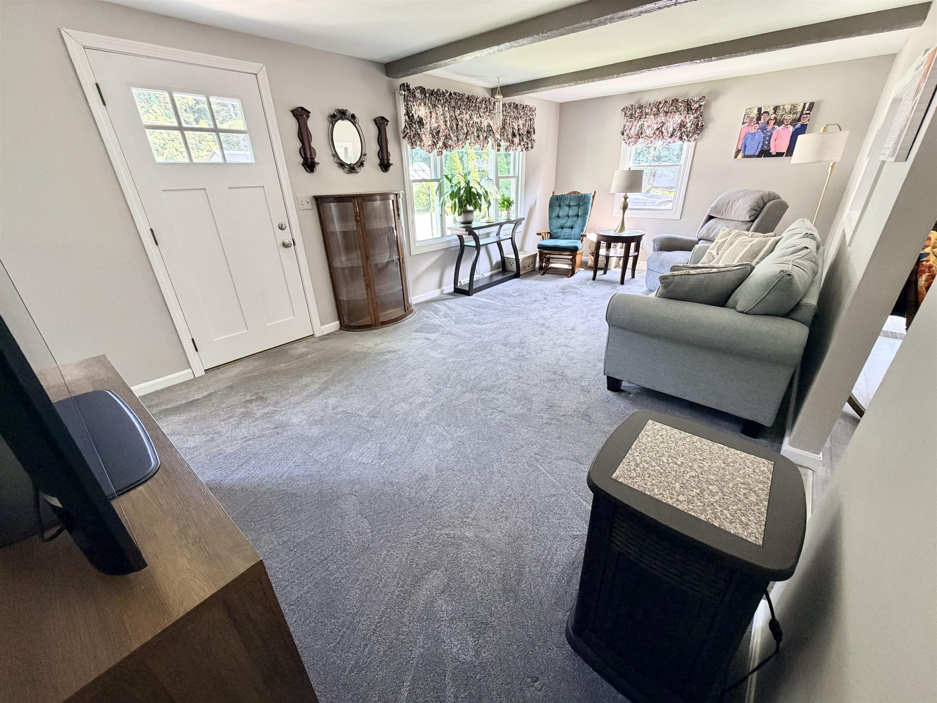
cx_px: 468
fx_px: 379
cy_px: 352
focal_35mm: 14
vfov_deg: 85.7
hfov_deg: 102.1
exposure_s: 1/60
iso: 320
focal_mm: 2.22
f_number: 2.2
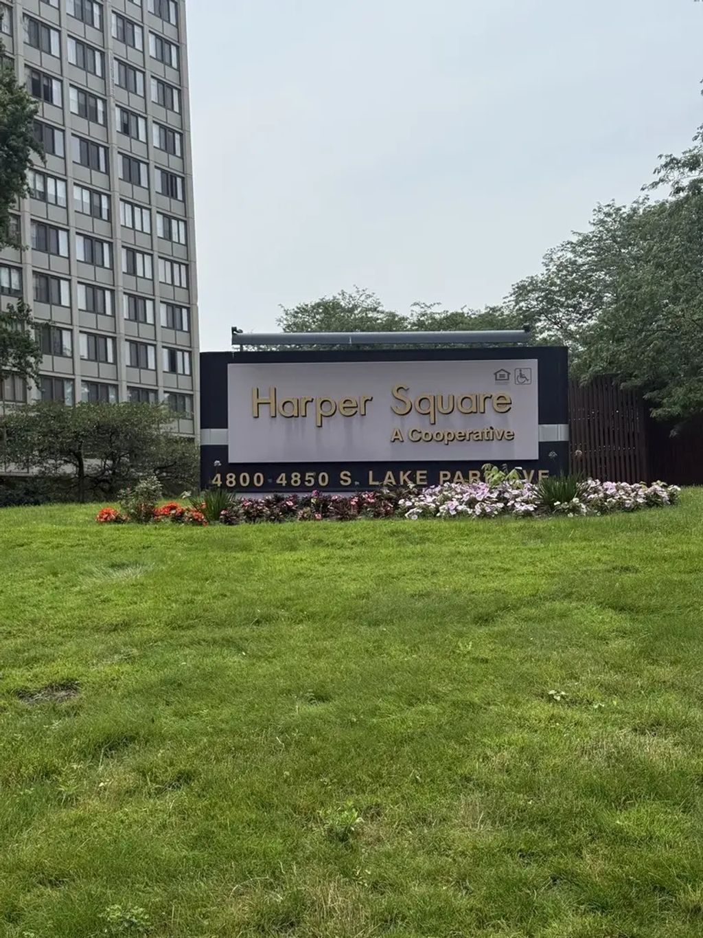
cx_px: 352
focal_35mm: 48
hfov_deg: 30.3
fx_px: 1300
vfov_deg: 39.7
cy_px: 469
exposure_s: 1/8772
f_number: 1.78
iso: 80
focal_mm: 6.76
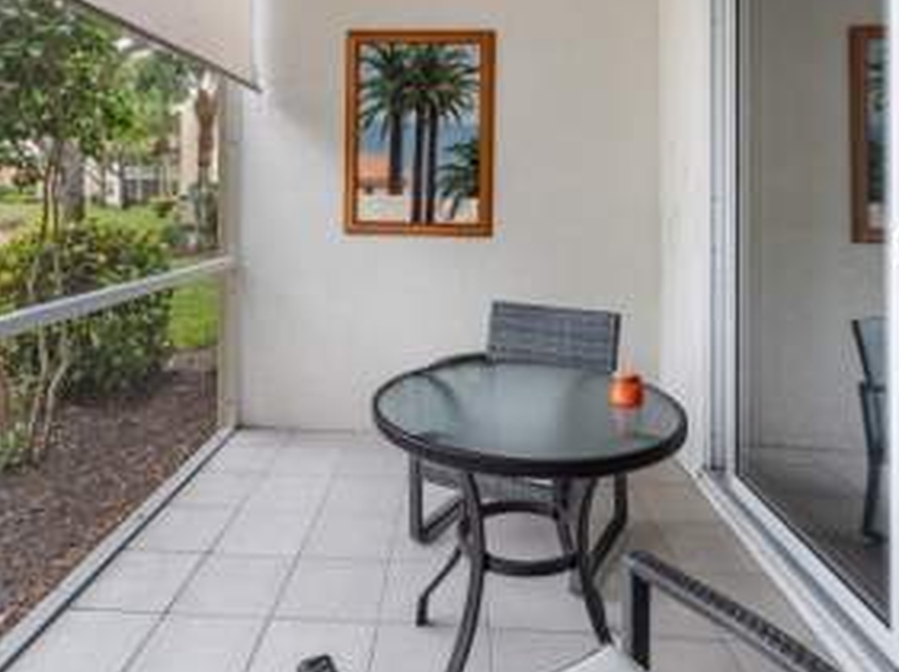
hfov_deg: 73.8
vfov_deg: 57.8
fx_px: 597
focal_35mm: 23
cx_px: 403
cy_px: 242
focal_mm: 14
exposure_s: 1/20
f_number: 11
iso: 125
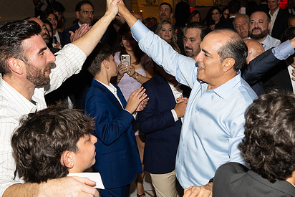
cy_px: 106
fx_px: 434
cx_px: 193
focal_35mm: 53
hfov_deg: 37.2
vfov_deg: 25.5
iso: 800
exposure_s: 1/100
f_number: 5.6
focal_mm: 31
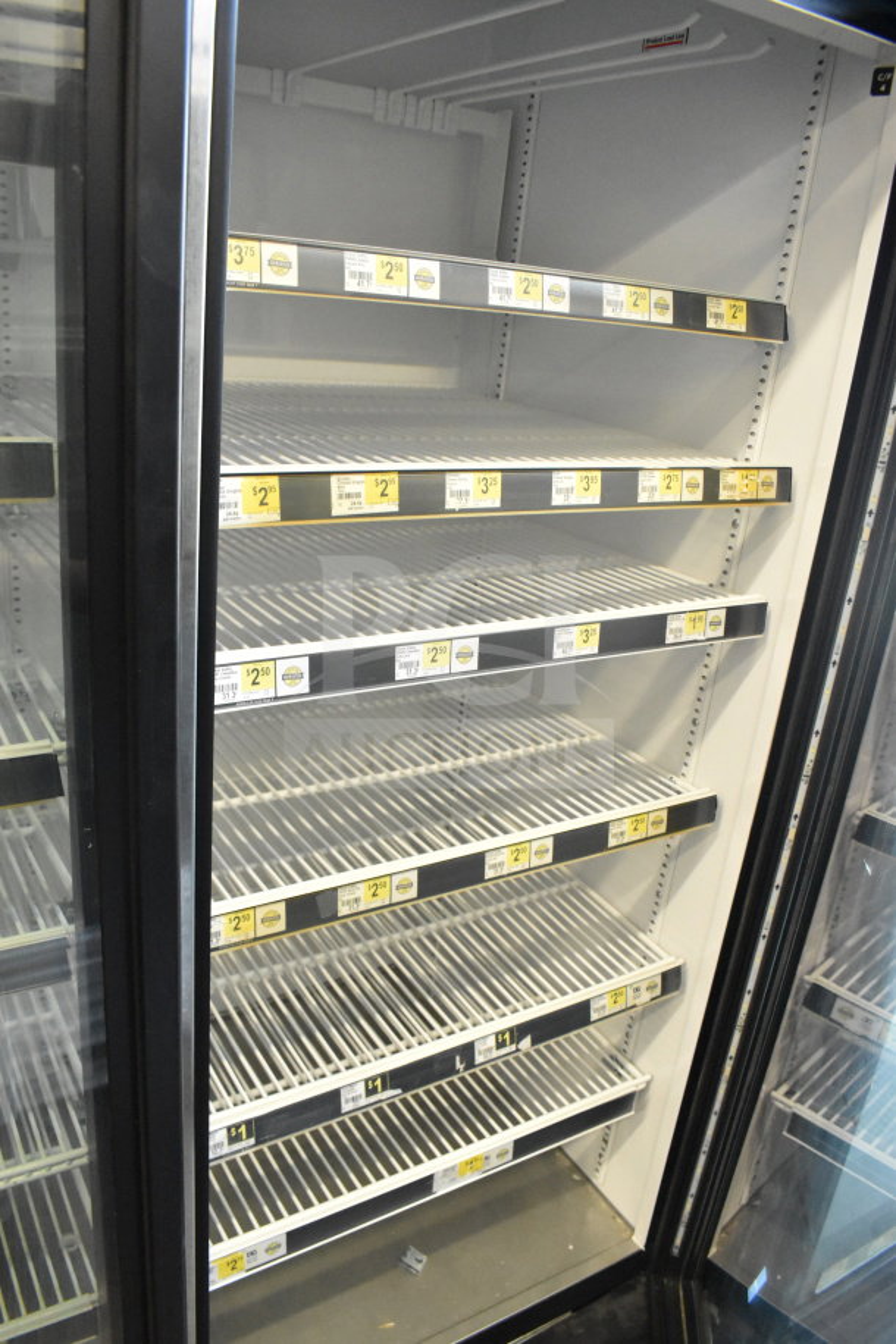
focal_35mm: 27
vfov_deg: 67.4
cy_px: 672
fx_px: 1008
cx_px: 448
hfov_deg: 47.9
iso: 6400
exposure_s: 1/125
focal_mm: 18
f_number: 5.6
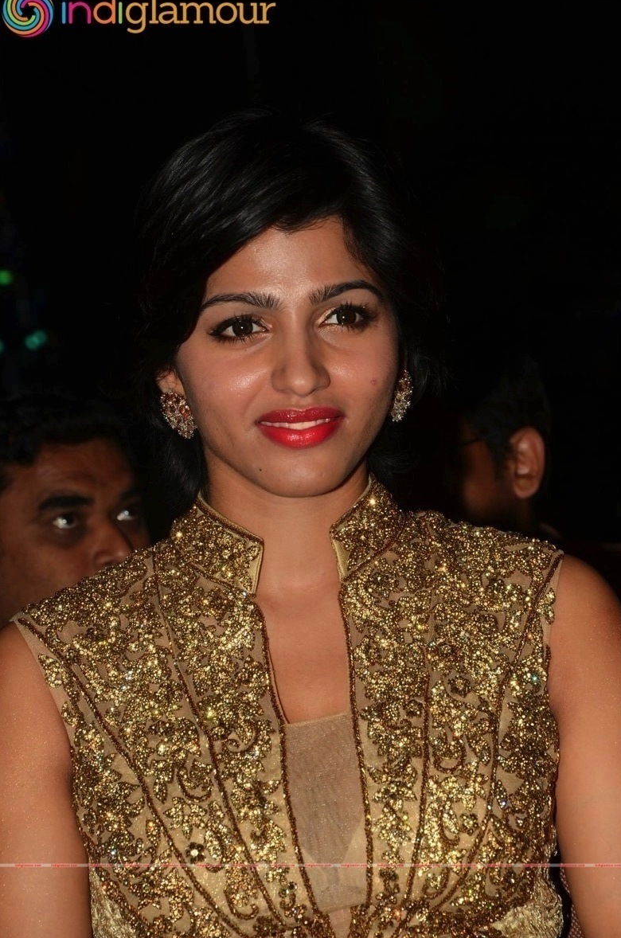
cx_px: 318
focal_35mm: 162
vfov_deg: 12.7
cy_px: 464
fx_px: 4199
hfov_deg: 8.5
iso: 200
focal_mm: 105
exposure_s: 1/160
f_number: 9
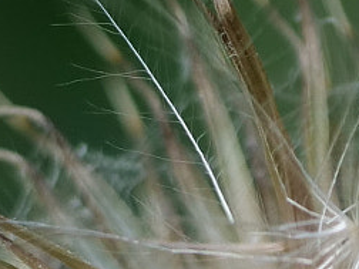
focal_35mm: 572
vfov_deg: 2.6
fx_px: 5932
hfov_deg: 3.5
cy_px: 696
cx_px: 322
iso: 400
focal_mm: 45
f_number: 2.8
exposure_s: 1/500
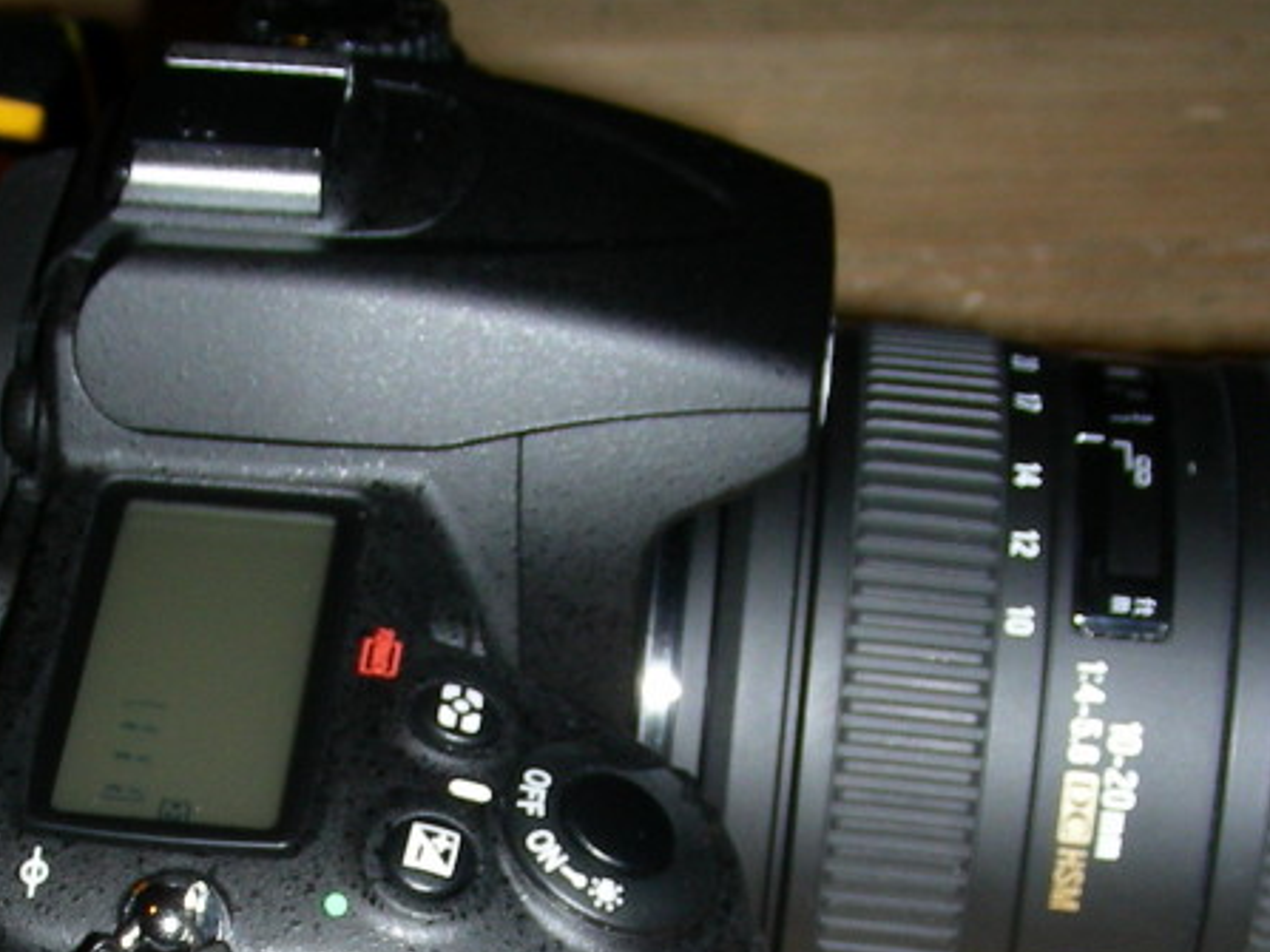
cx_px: 435
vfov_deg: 16.7
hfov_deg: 22.4
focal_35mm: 87
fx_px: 3191
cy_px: 921
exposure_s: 1/60.1
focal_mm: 6.3
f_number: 3.5
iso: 50
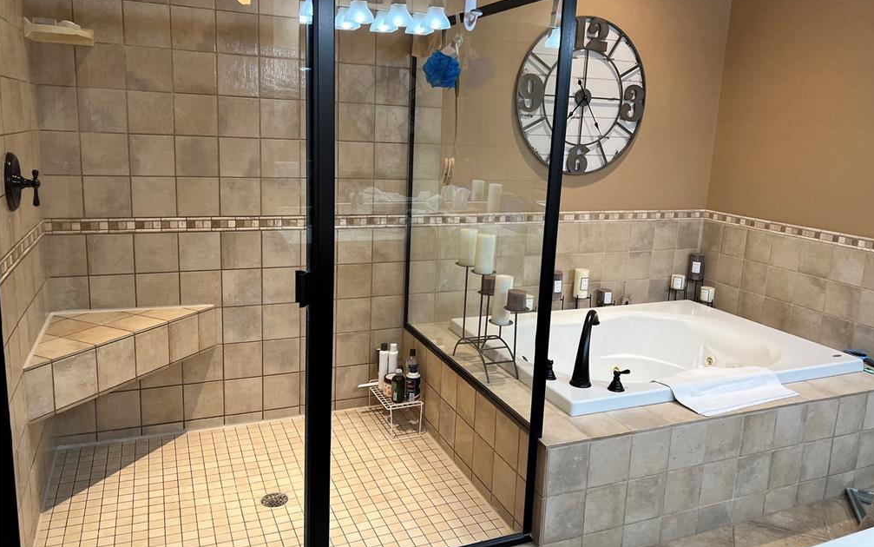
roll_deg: -2.5
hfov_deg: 66.5
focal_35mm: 28
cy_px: 251
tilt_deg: -10.6
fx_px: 667
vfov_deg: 44.5
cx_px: 441
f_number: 1.5
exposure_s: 1/120
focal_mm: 5.7
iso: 125
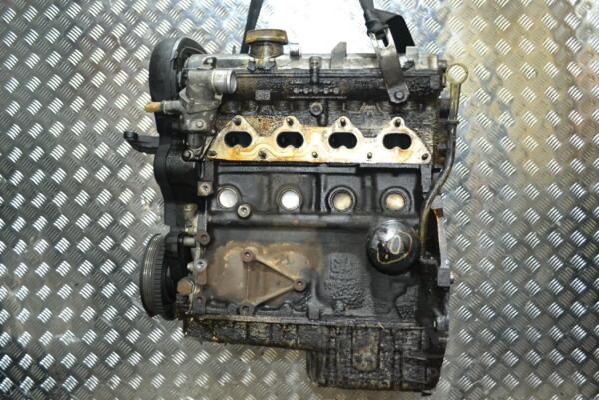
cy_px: 200
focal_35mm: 33
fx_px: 549
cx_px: 300
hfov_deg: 57.2
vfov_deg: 40.0
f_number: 3.8
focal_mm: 22
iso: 2200
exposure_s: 1/60
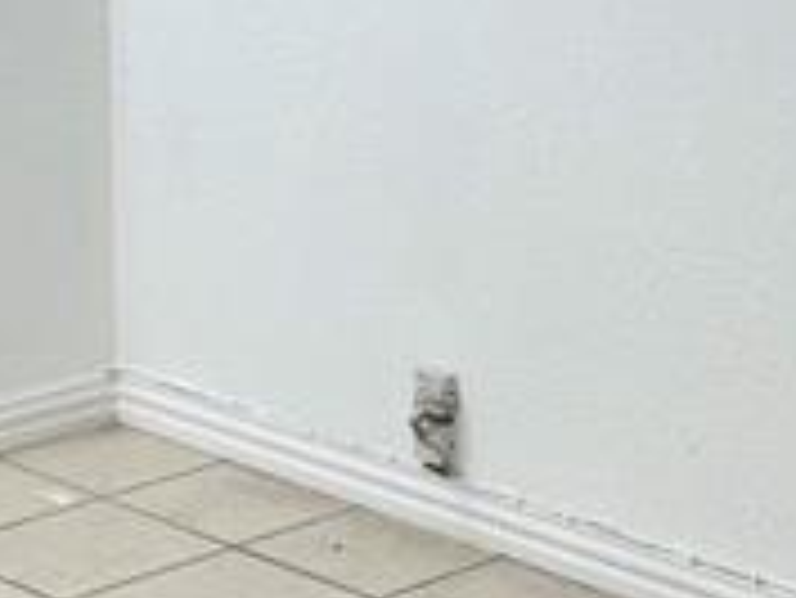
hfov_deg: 13.1
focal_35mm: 150
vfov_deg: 9.9
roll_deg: +0.0
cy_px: 103
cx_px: 634
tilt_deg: -12.2
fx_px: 3452
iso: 64
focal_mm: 5.96
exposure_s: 1/120
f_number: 1.6
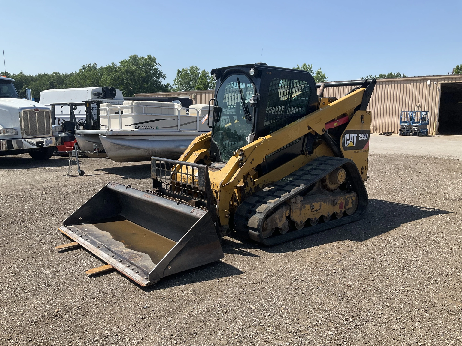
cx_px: 231
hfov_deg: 61.7
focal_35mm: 29
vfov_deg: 48.2
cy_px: 173
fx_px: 387
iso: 25
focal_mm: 3
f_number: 1.8
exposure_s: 1/1534
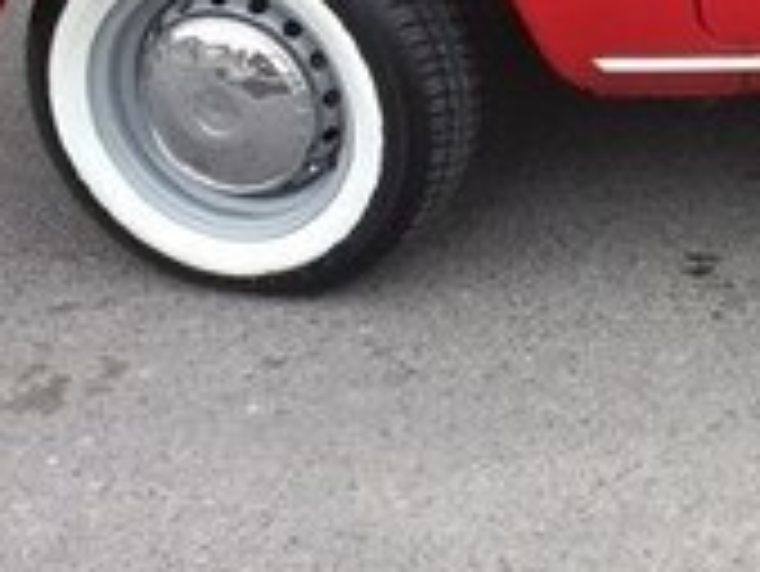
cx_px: 1196
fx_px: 2483
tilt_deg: -17.9
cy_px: -164
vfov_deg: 12.7
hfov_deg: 15.8
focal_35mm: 113
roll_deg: -2.8
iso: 50
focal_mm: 4.15
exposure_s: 1/100
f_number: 2.2
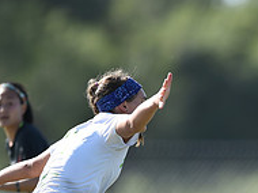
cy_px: 227
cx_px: 314
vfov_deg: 1.3
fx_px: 8754
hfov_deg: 1.7
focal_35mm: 1176
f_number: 2.8
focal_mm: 400
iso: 100
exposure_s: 1/800
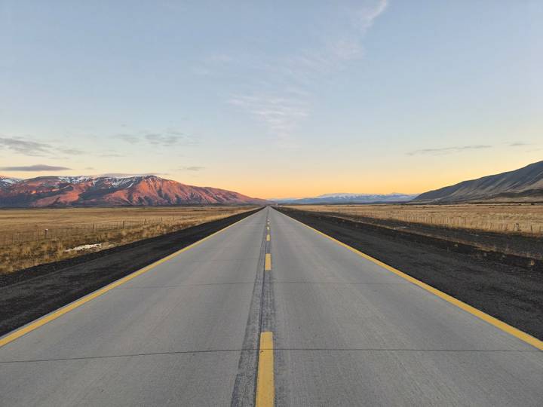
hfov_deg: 73.9
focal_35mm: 23
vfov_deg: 58.9
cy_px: 204
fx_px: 361
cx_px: 272
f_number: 1.8
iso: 32
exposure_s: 1/180
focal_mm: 5.4
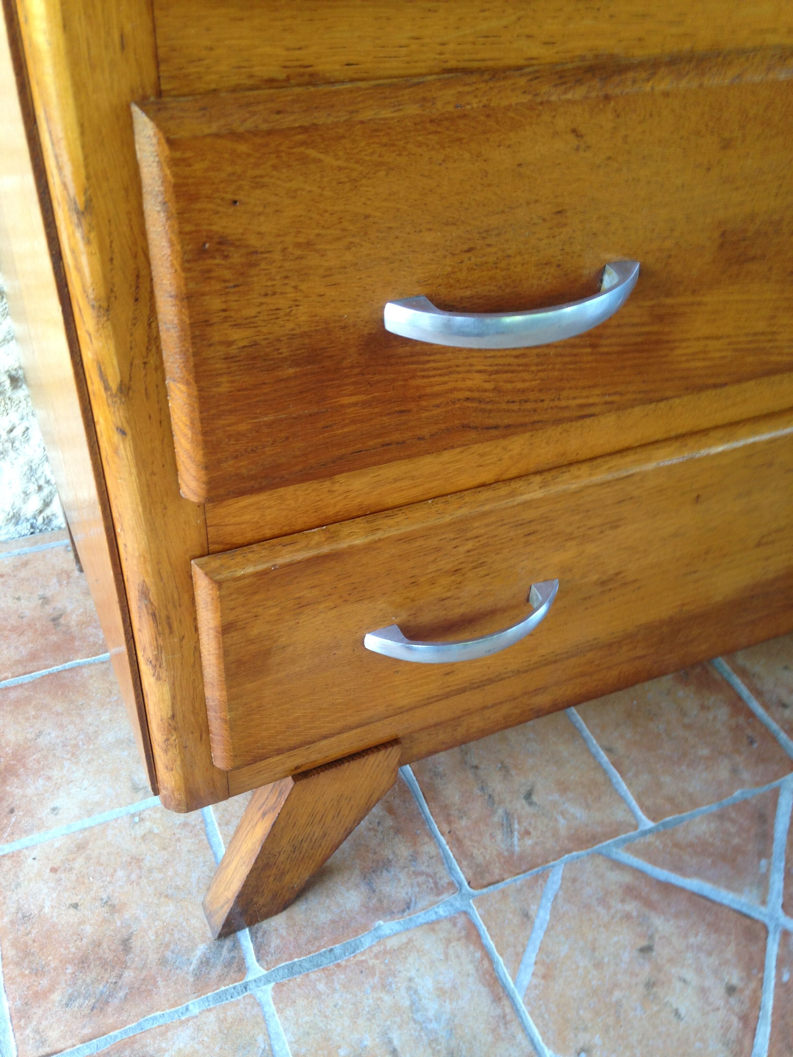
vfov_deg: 55.4
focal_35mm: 33
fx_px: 1008
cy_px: 528
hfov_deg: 42.9
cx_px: 396
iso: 50
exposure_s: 1/30
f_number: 2.4
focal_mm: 4.12
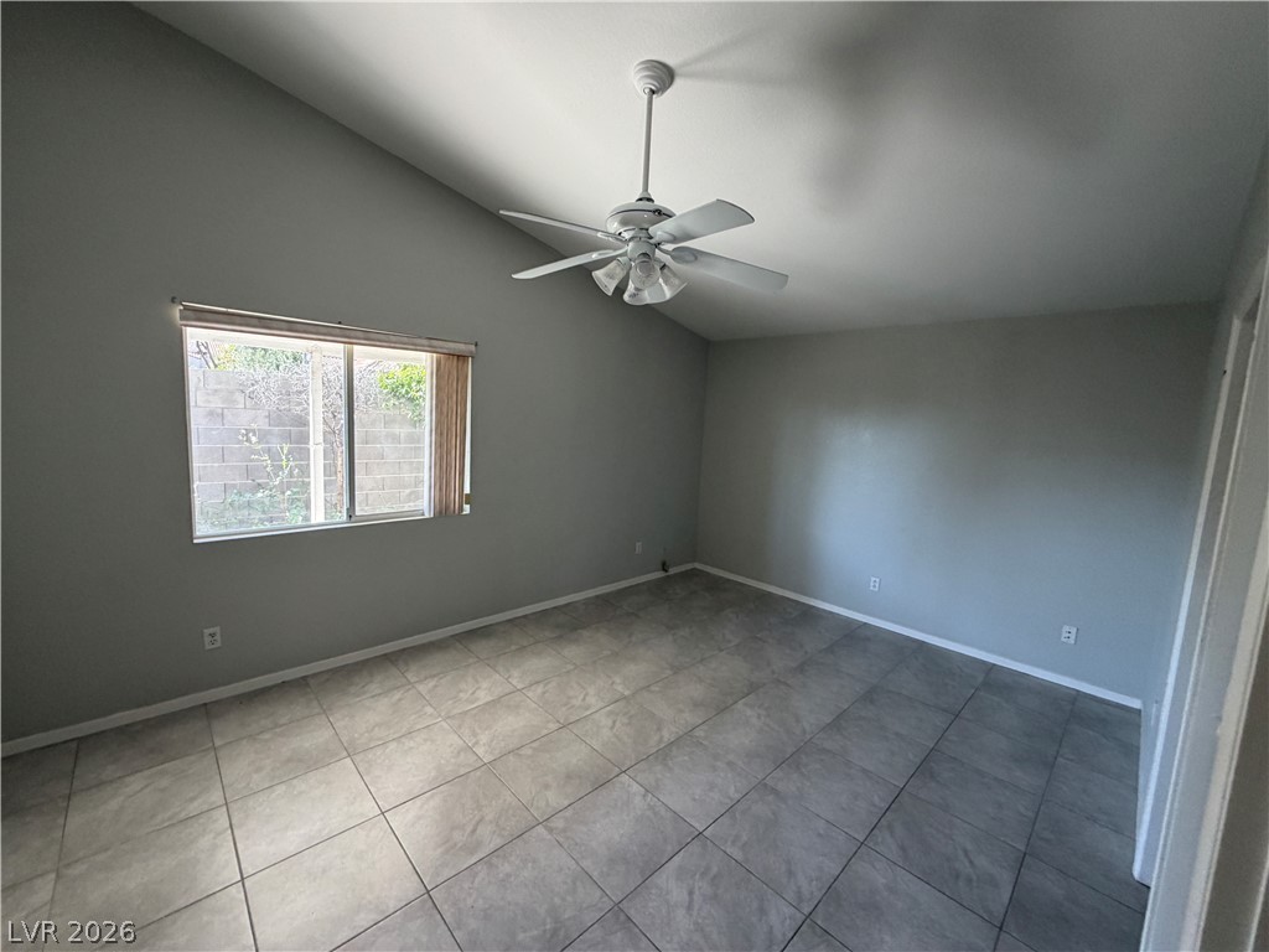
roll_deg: -2.5
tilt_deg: -5.2
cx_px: 634
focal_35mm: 14
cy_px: 476
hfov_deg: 102.1
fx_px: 513
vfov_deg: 85.7
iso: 200
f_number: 2.2
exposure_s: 1/121
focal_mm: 2.22
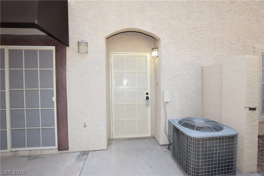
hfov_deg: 100.4
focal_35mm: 15
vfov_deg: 77.3
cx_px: 132
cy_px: 88
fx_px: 110
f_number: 5.6
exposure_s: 1/125
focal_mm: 10
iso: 360
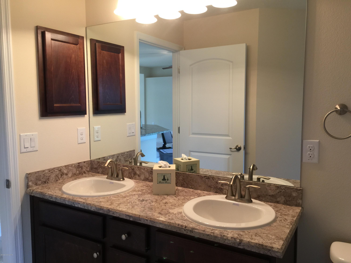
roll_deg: -0.8
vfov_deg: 48.2
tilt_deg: -5.7
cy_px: 132
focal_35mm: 29
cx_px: 176
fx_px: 294
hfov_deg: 61.7
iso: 40
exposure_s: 1/15
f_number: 2.2
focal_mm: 4.15
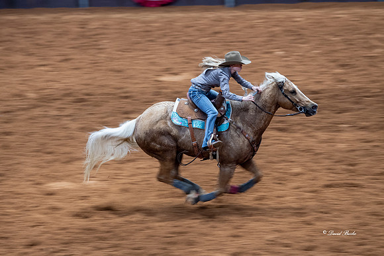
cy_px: 128
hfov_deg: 9.5
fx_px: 2320
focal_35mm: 218
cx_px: 192
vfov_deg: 6.3
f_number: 2.8
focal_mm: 145
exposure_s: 1/100
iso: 640
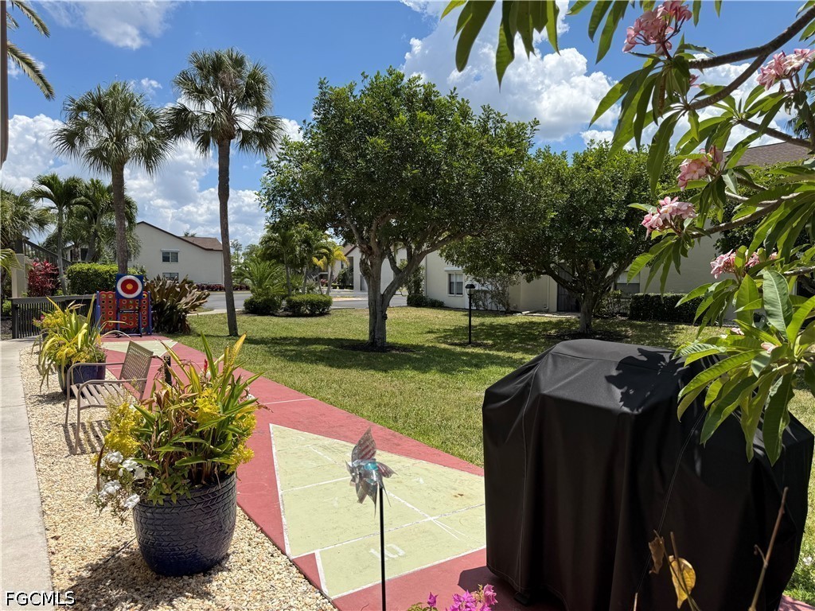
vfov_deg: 56.8
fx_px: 565
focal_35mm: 24
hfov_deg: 71.6
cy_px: 306
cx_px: 408
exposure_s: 1/4975
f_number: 1.78
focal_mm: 6.76
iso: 80
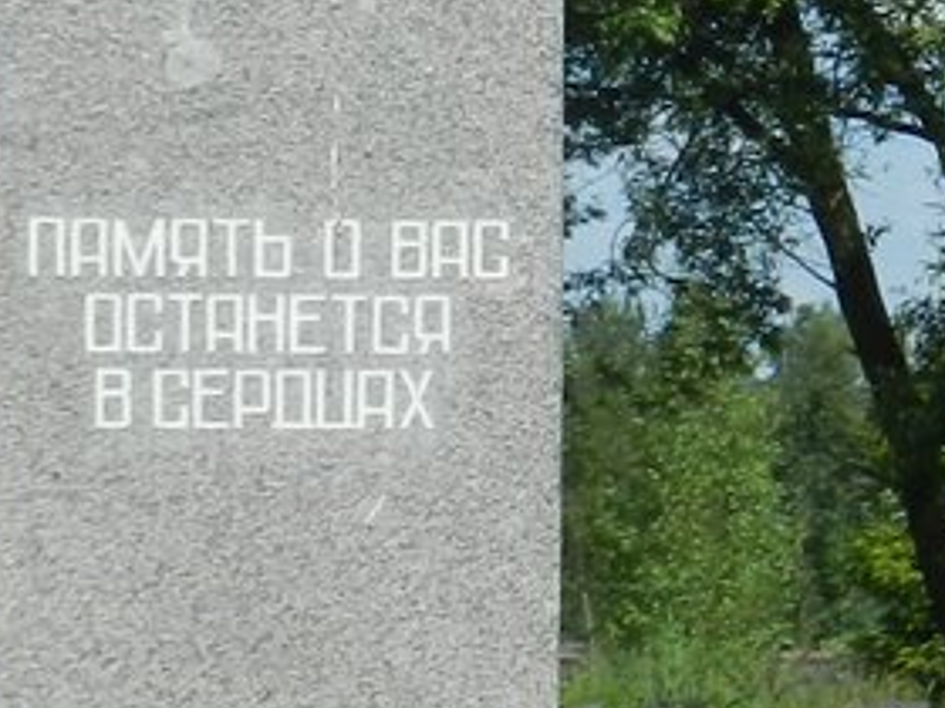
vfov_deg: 2.5
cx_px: 510
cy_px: 701
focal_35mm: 605
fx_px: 16516
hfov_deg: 3.3
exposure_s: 1/1000
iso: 160
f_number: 5
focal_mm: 19.1
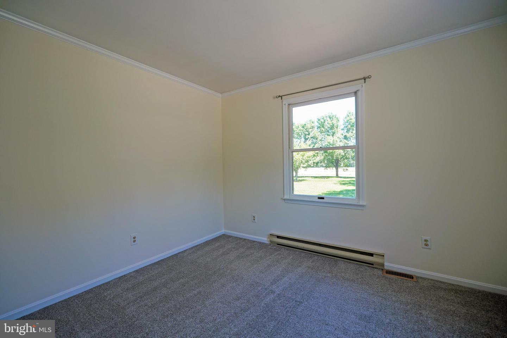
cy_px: 169
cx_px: 254
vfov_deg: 77.3
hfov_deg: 100.4
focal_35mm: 15
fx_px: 211
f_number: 4
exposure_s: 1/50
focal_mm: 10
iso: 100
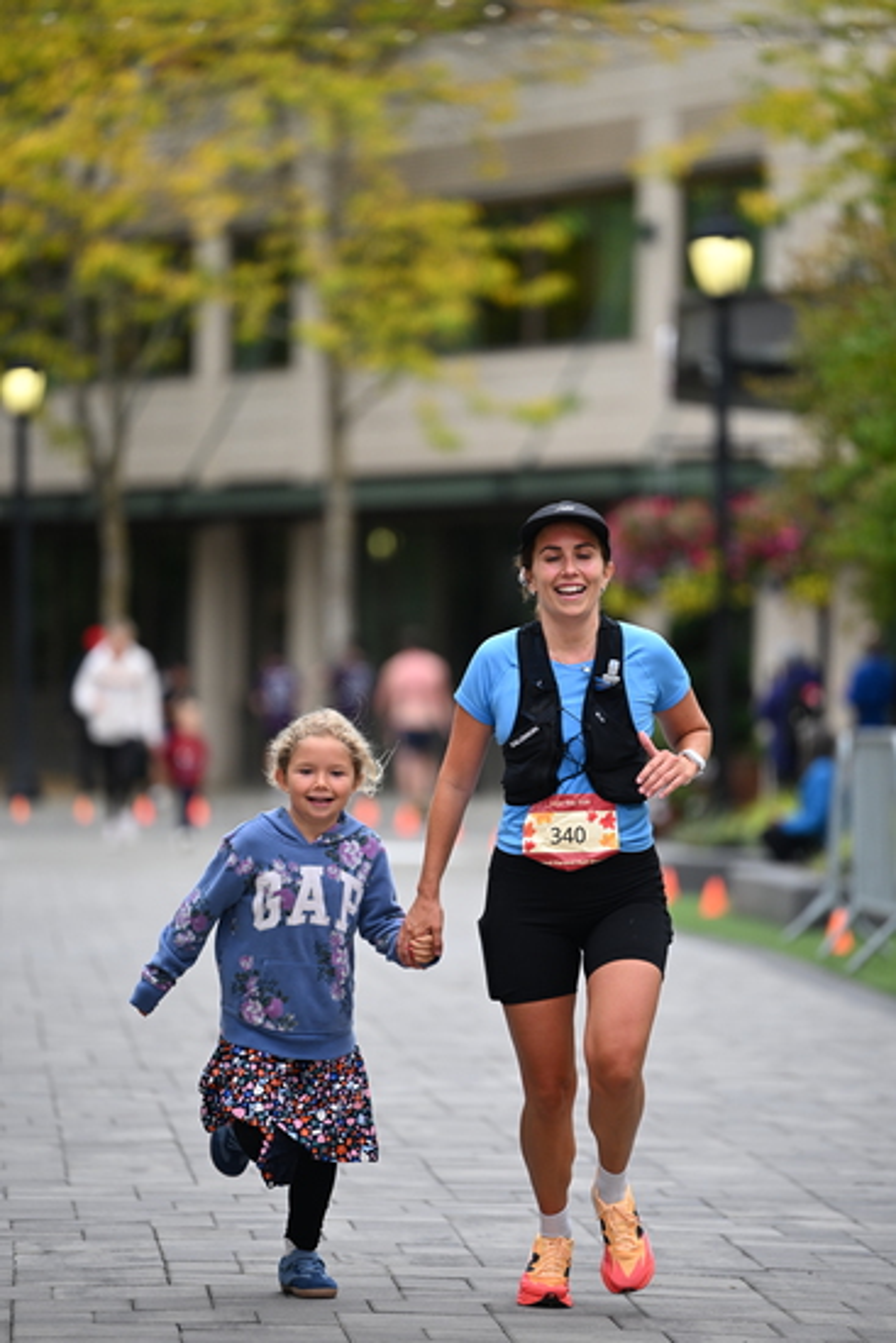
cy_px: 672
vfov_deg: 10.3
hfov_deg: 6.9
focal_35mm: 200
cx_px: 448
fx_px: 7461
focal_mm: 200
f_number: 2.8
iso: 640
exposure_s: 1/2000
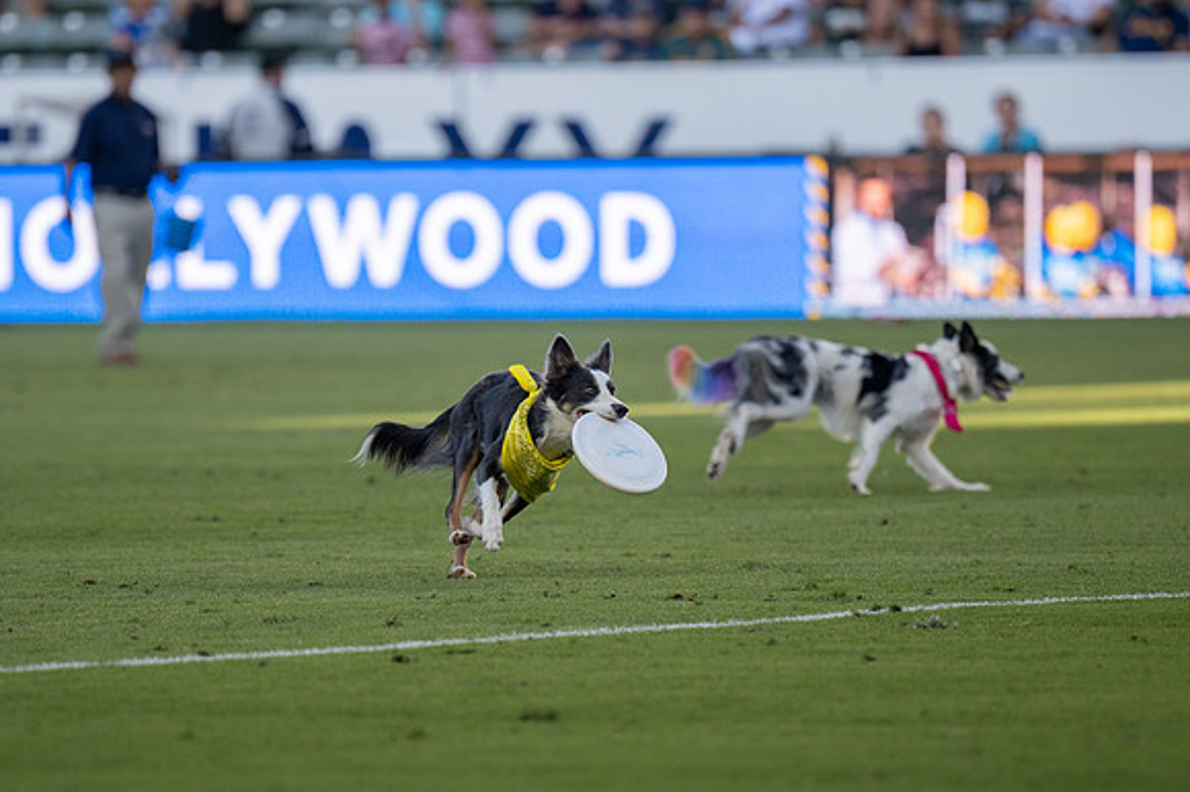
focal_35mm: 428
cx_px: 471
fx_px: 14147
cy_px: 401
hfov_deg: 4.8
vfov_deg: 3.2
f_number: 2.8
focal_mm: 200
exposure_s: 1/1000
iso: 125
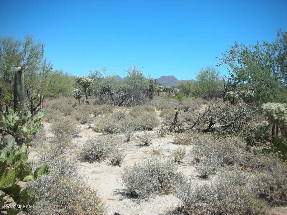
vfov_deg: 40.7
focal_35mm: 35
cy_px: 108
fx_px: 290
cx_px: 144
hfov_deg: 52.6
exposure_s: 1/93.3
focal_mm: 5.8
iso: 50
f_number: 8.5
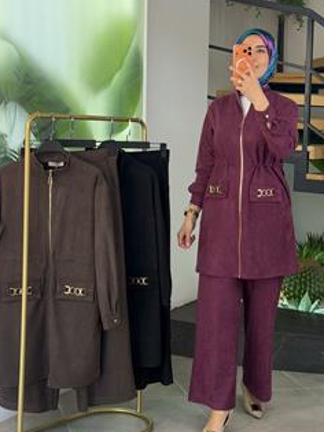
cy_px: 186
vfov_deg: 30.7
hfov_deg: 23.2
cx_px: 196
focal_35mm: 63
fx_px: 787
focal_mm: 6.76
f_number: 1.78
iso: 50
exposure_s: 1/203
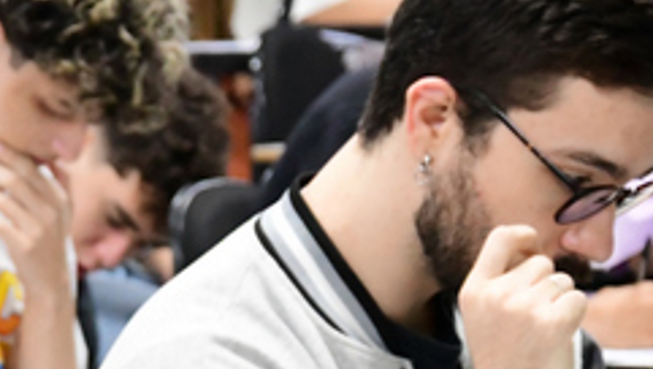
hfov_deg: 6.6
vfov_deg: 3.8
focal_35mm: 323
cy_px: 567
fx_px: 5597
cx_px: -241
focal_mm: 62
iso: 5000
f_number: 5.3
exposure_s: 1/60
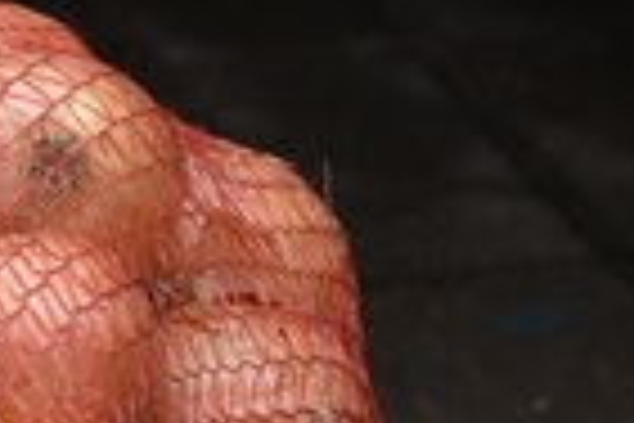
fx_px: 10525
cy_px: 684
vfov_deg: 2.3
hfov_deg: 3.4
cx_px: -459
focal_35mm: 598
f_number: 8
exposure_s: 1/500
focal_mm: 75
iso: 720
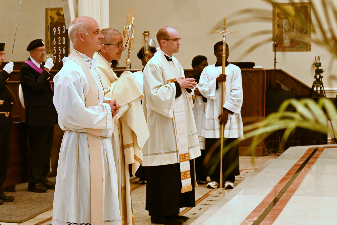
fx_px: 758
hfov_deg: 25.1
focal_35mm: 81
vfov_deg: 16.8
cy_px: 112
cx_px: 168
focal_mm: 81
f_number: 6.3
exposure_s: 1/125
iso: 8000
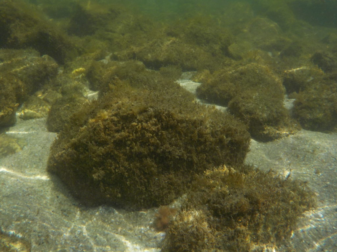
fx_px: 292
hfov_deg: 60.0
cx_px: 168
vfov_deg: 46.8
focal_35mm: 30
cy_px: 126
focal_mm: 4.1
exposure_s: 1/1600
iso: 125
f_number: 3.3
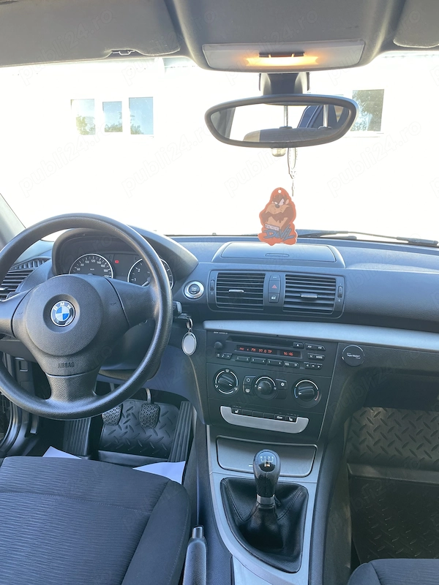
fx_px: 440
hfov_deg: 53.1
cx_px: 220
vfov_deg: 67.3
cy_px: 292
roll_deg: -0.4
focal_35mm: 26
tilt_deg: -11.4
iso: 100
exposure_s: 1/121
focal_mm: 4.25
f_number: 1.8
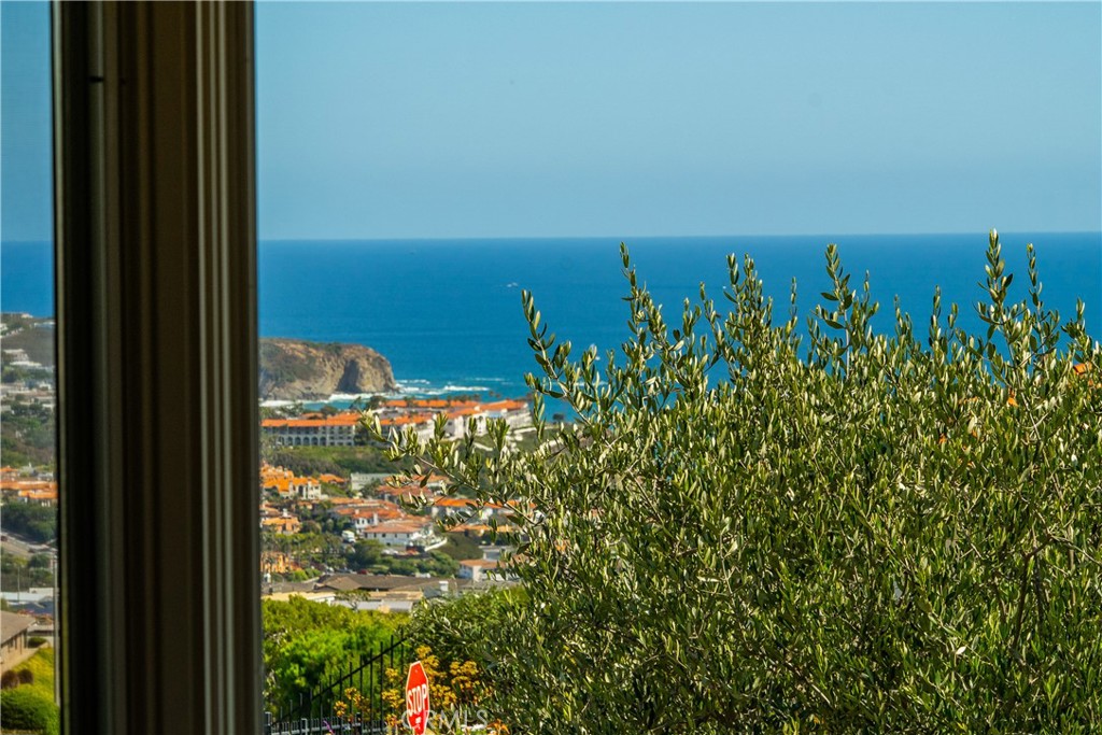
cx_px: 551
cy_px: 368
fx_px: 4072
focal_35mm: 133
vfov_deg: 10.3
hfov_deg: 15.4
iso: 500
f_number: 10
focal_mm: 89
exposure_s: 1/400
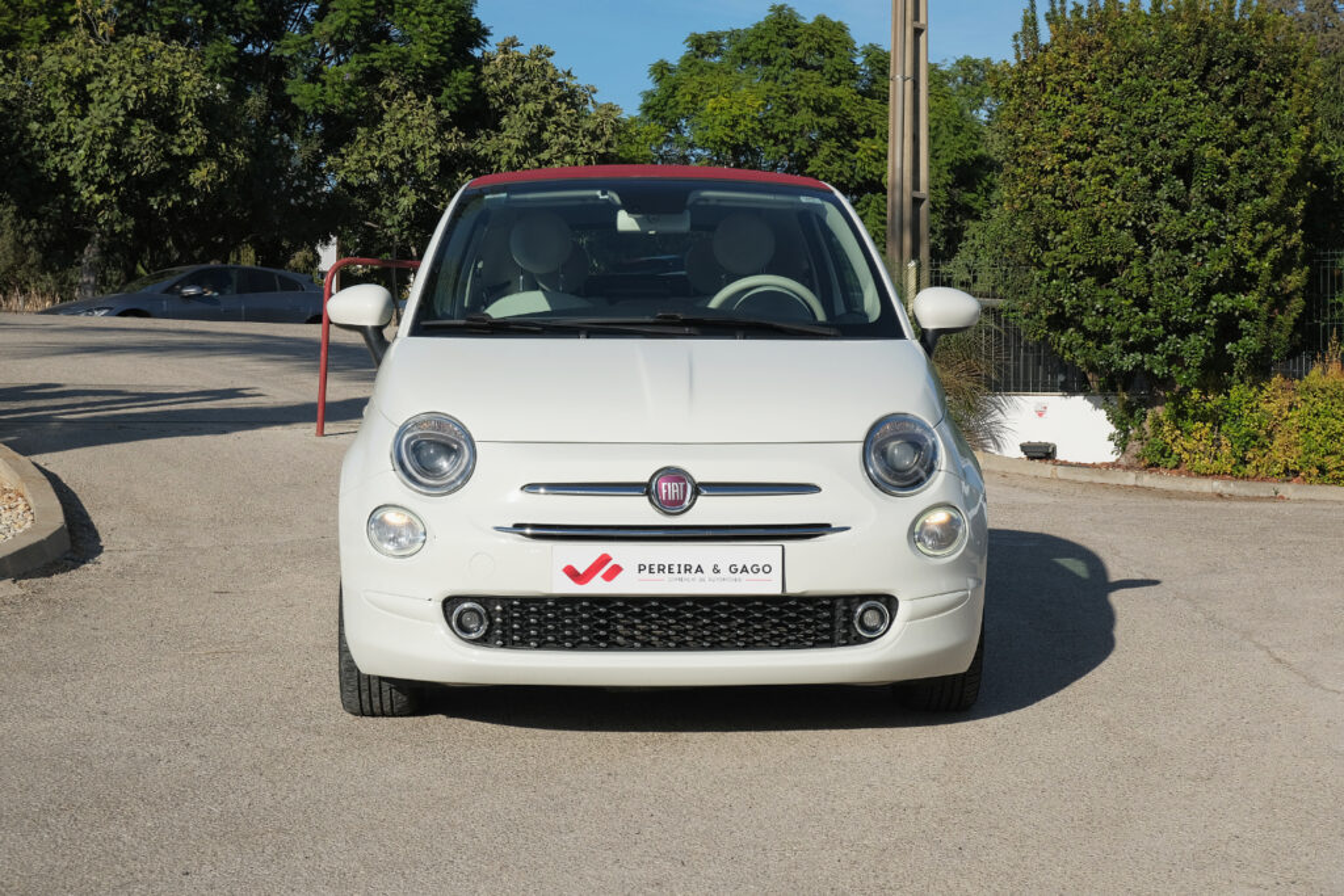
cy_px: 448
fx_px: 2165
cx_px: 672
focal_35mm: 58
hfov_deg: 34.5
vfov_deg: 23.4
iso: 160
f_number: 9
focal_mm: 38.5
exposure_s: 1/500
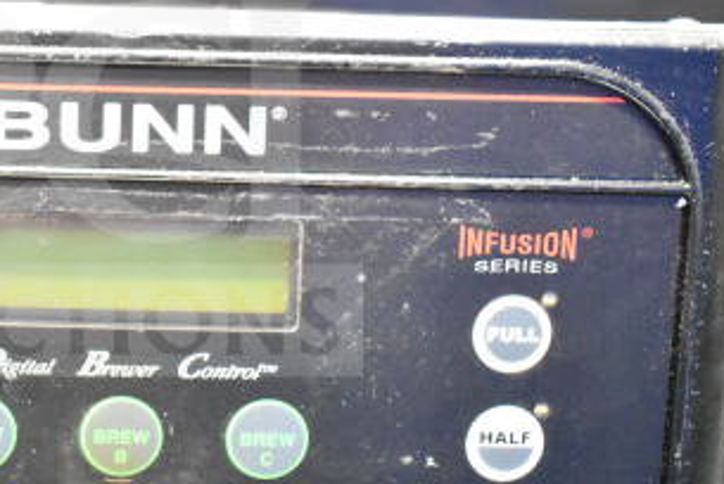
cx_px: 95
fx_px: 1329
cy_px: 189
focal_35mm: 66
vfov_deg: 20.6
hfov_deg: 29.4
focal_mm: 22
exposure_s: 1/40
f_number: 3.8
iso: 11400
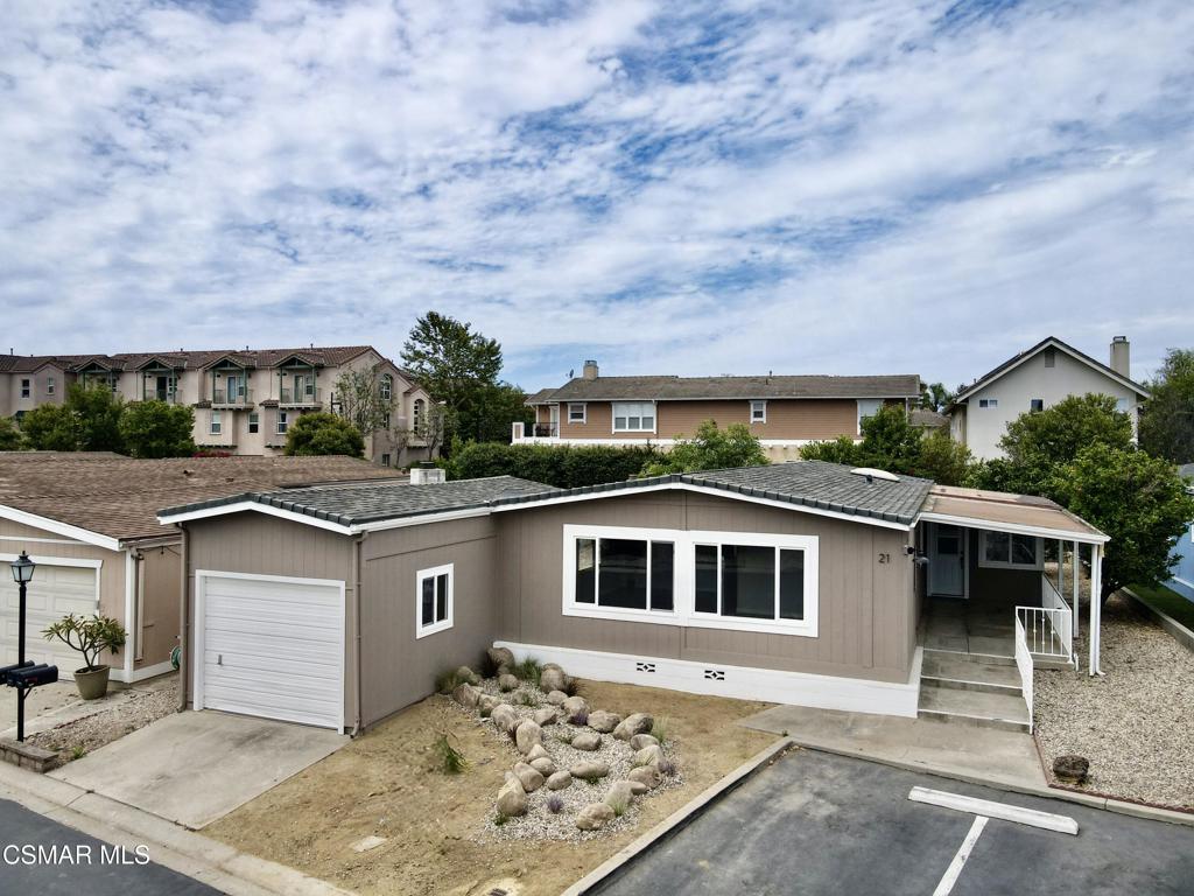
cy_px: 448
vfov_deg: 56.8
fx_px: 828
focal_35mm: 24
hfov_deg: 71.6
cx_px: 597
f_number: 2.8
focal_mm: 4.5
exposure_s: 1/1250
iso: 100
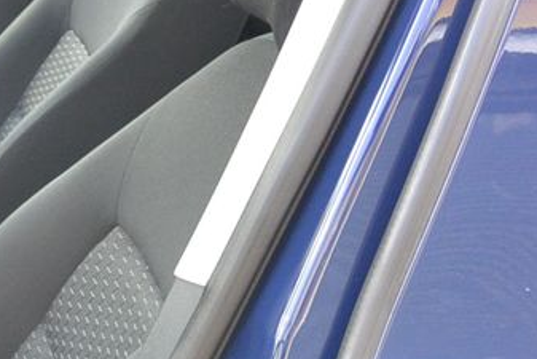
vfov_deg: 16.2
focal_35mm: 82
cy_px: 384
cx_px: -272
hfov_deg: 20.9
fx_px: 1224
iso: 360
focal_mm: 10
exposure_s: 1/125
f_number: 3.5
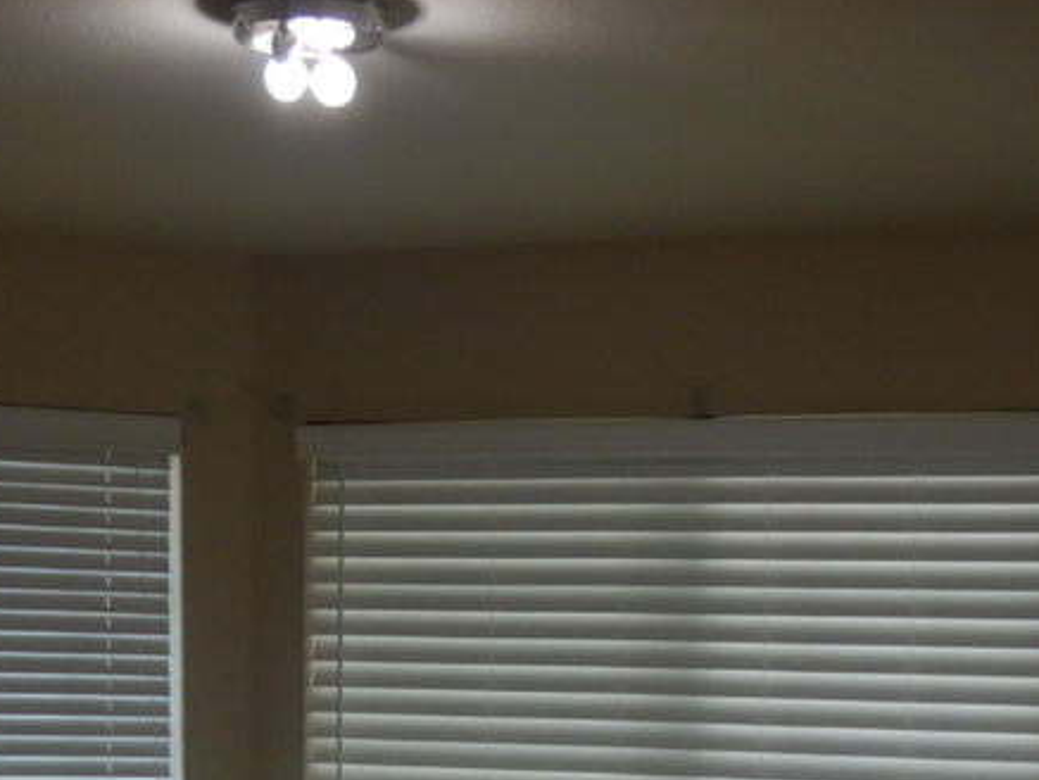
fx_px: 2372
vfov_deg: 17.7
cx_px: 535
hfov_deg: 24.7
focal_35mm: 79
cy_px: 968
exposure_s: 1/100
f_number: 2.8
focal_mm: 4.3
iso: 125
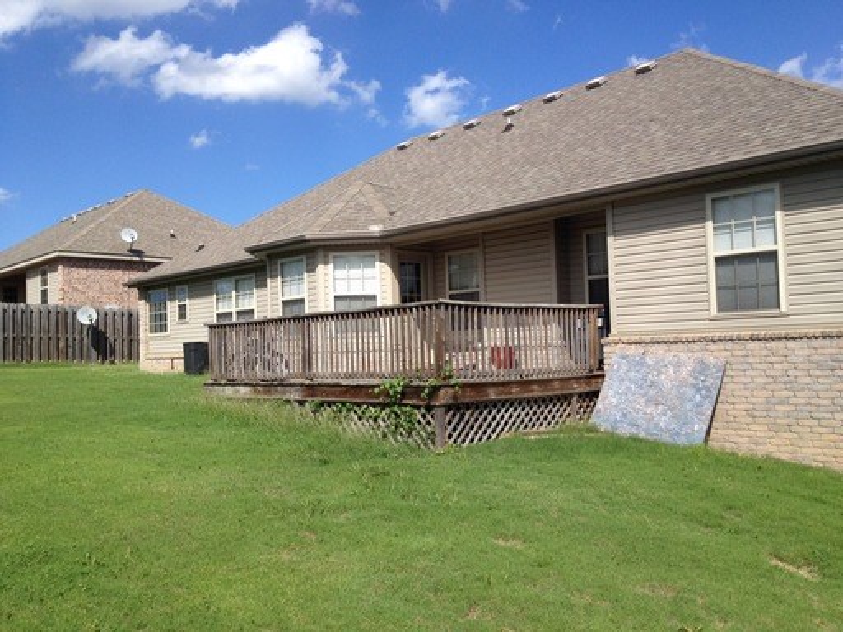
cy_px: 316
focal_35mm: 35
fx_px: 852
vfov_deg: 40.7
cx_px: 422
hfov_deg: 52.6
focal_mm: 4.28
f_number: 2.4
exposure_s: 1/1727
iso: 50
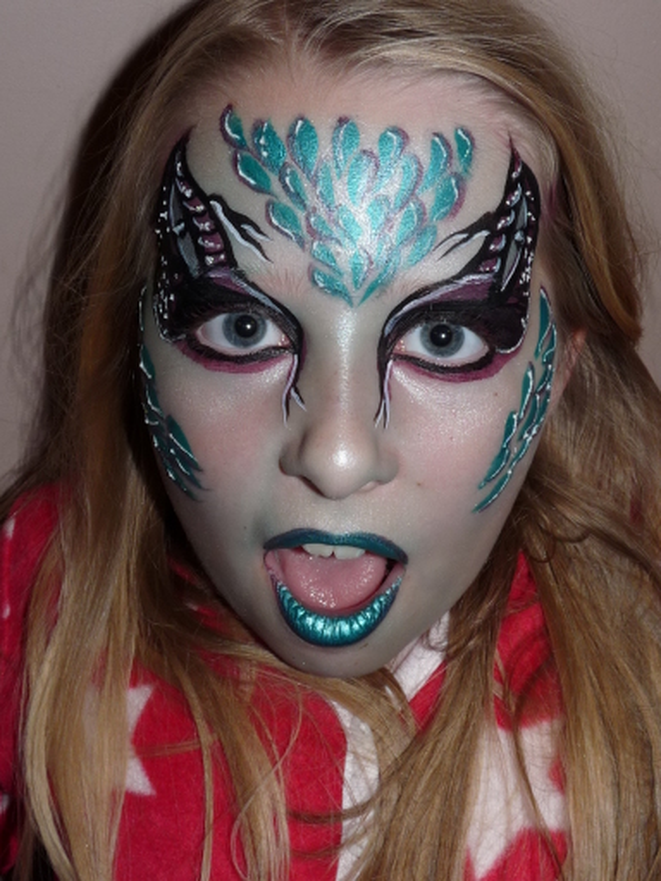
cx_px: 330
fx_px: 1197
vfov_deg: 40.4
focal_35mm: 47
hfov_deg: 30.9
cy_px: 440
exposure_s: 1/30
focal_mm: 4.8
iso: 100
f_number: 4
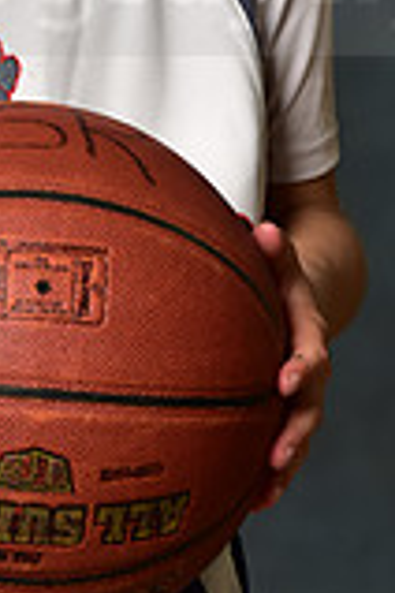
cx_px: -43
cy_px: -63
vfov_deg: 4.0
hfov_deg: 2.7
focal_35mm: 512
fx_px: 8426
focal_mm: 140
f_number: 4.5
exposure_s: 1/160
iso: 250
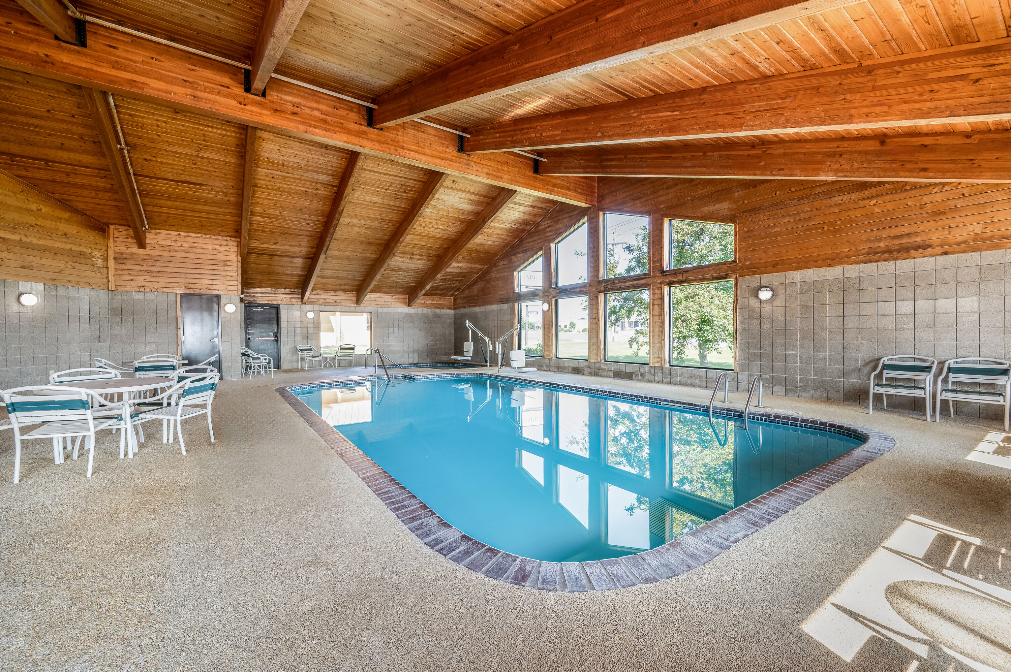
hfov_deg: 104.3
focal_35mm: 14
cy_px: 336
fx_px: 393
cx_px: 506
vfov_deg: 81.1
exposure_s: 1/10
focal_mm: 14
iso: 400
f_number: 8
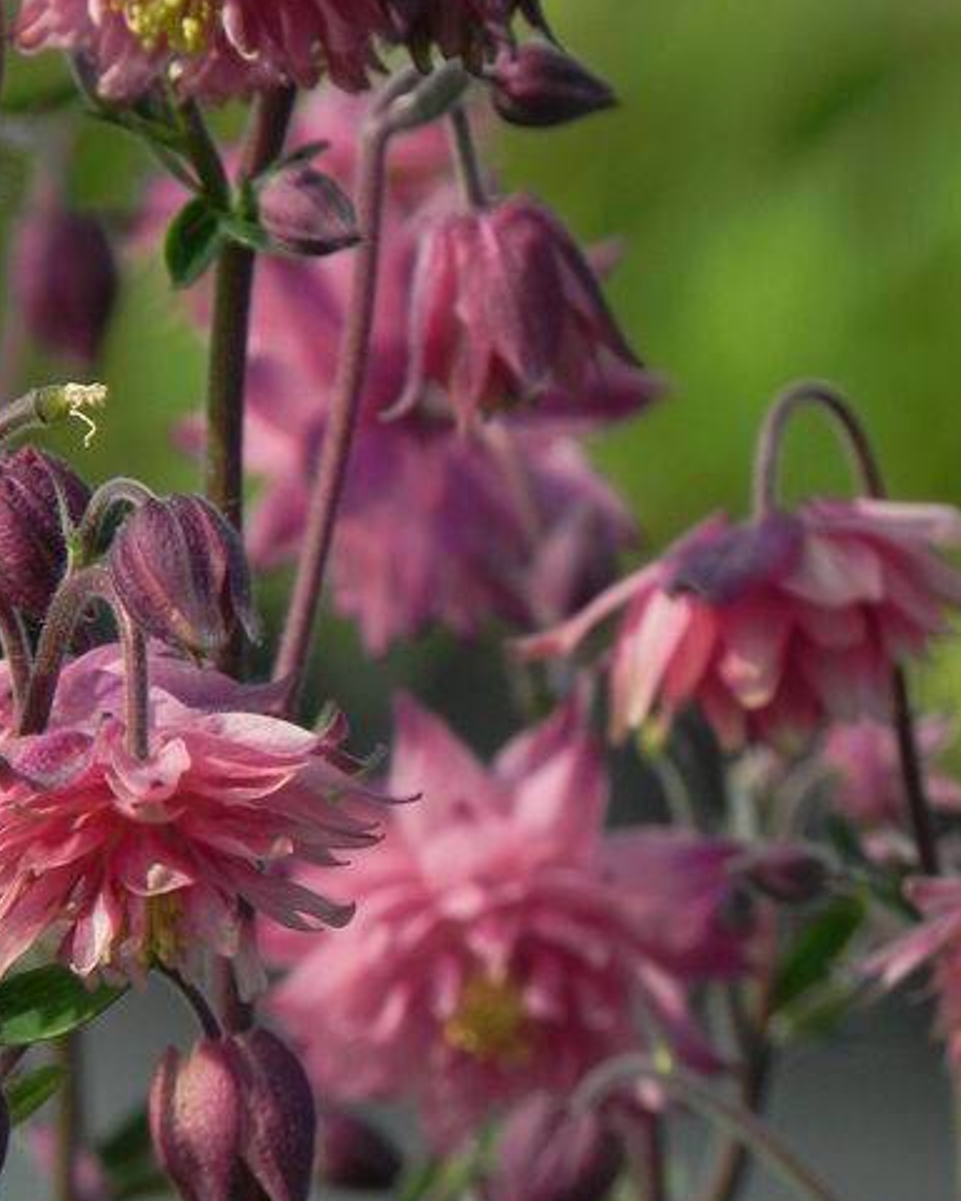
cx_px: 238
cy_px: 433
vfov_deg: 2.8
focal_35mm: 692
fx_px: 24602
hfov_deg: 2.2
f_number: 5
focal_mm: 75.7
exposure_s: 1/800
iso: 160
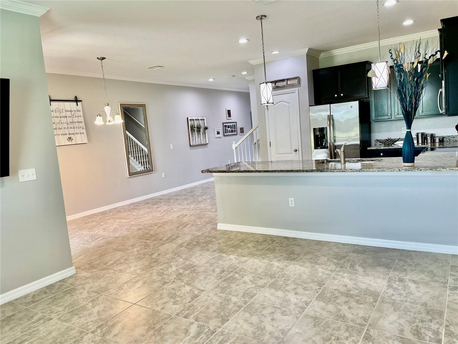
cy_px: 172
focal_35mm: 26
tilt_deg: -6.5
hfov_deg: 67.3
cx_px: 229
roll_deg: +5.4
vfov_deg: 53.1
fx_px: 344
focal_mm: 4.2
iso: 64
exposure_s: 1/60
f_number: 1.6
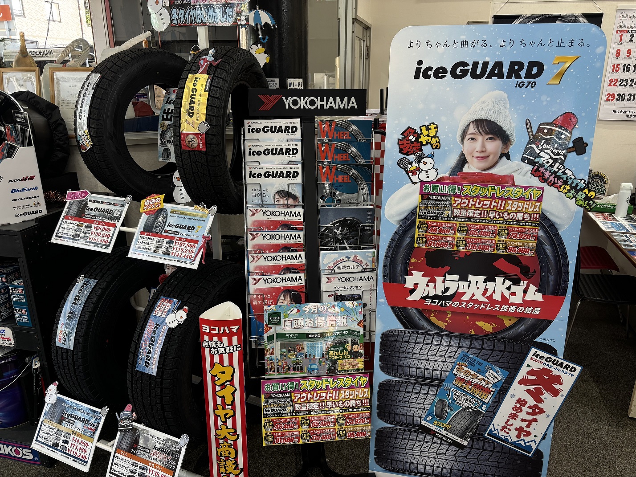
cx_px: 318
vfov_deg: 53.1
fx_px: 478
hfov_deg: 67.3
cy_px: 238
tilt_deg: -18.0
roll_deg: -0.6
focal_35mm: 26
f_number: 1.6
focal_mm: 5.96
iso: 50
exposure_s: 1/100
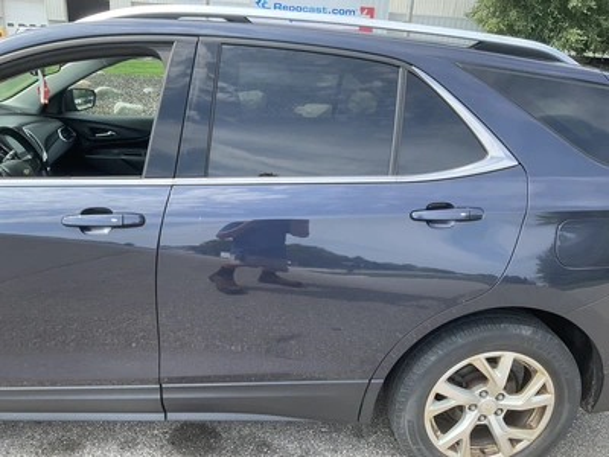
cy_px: 228
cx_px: 304
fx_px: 510
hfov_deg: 61.7
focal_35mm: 29
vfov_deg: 48.2
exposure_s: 1/383
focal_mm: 3
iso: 25
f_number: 1.8
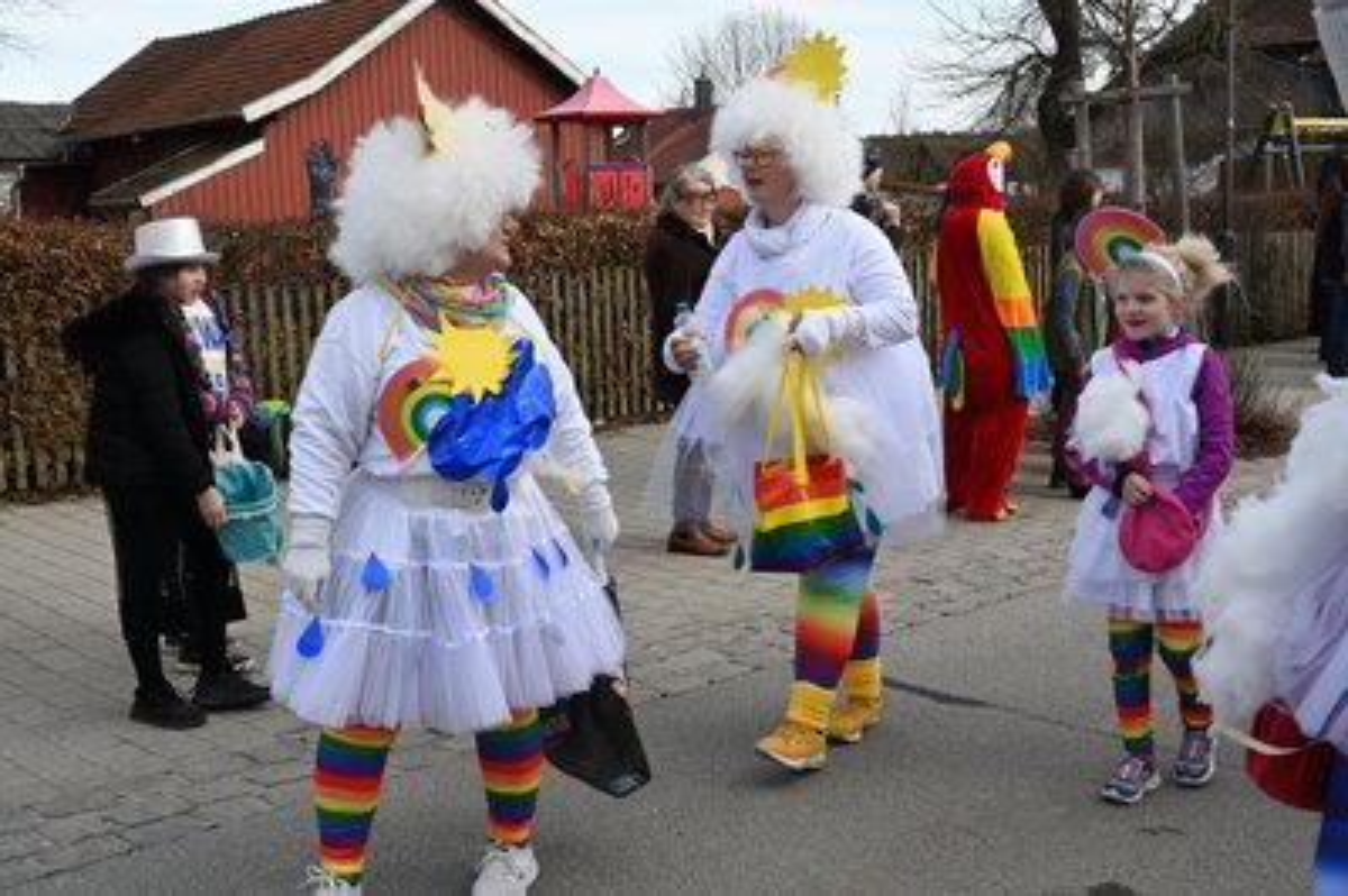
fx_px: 1684
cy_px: 448
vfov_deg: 29.8
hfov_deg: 43.6
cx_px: 674
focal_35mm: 45
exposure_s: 1/200
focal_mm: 45
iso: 1000
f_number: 22
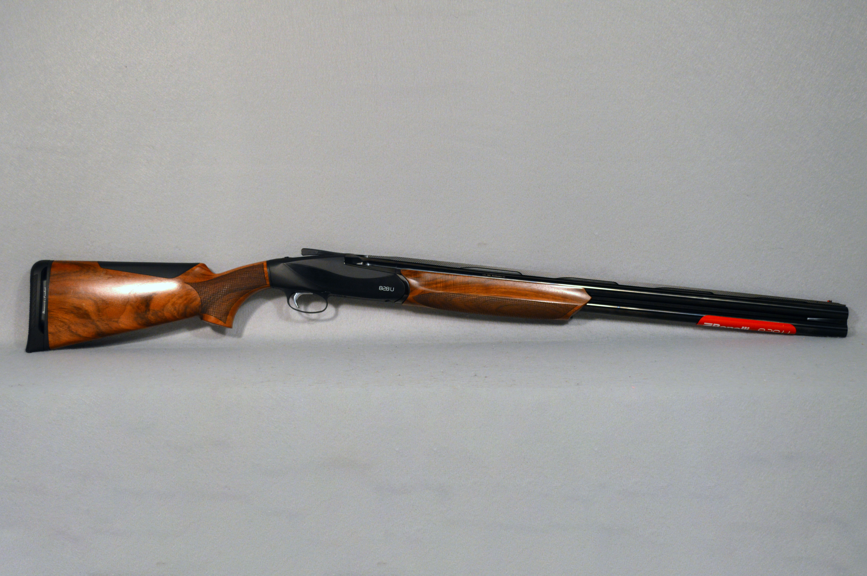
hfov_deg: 43.6
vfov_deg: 29.8
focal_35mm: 45
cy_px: 288
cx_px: 434
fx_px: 1083
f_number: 4.5
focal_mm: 30
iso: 400
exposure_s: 1/80
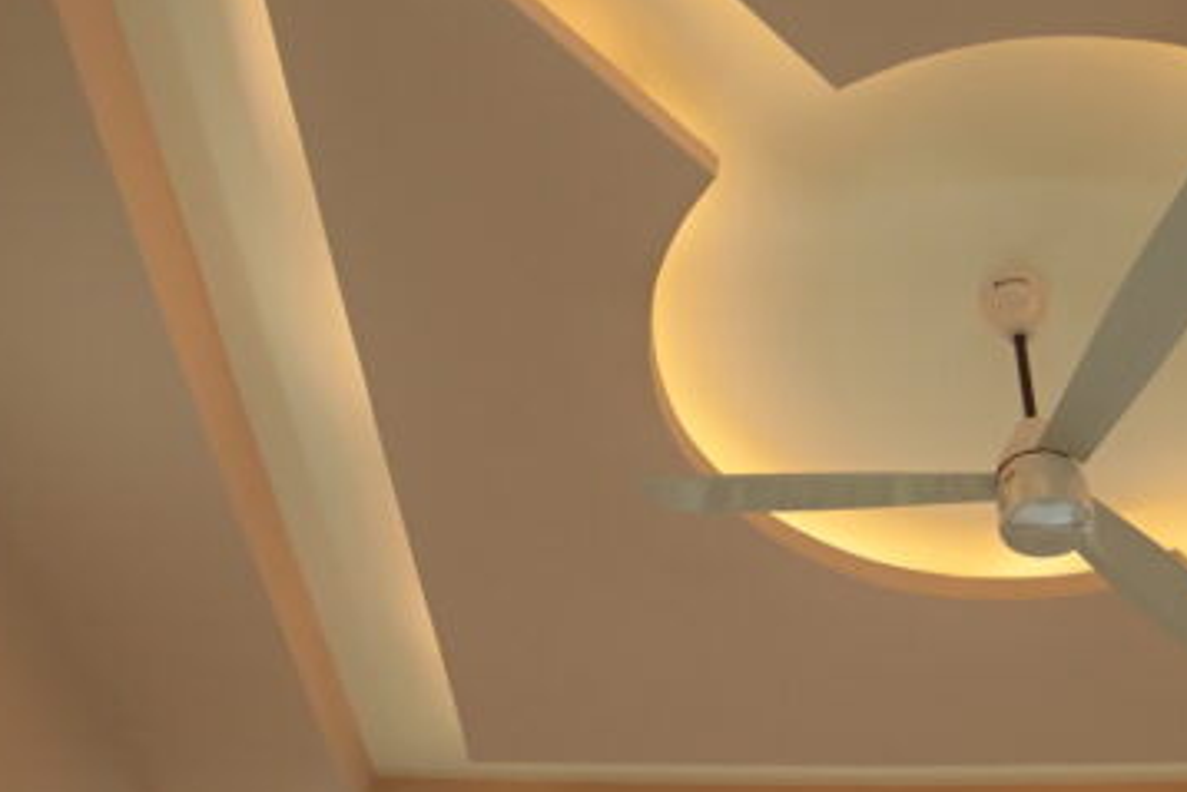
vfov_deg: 31.1
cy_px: 8
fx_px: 1319
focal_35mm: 40
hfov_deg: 47.1
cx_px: 855
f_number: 4.5
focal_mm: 14
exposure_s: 1/250
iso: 640
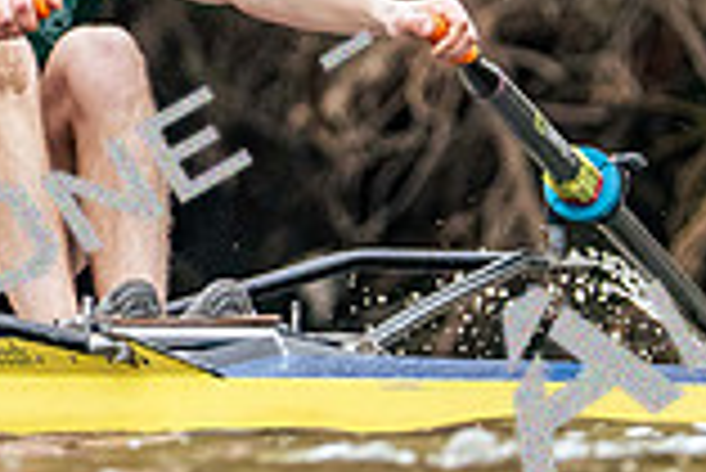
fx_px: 31190
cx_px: 117
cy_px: 74
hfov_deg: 1.3
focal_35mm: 1589
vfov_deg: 0.9
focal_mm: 430
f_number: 6.3
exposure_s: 1/1600
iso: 6400
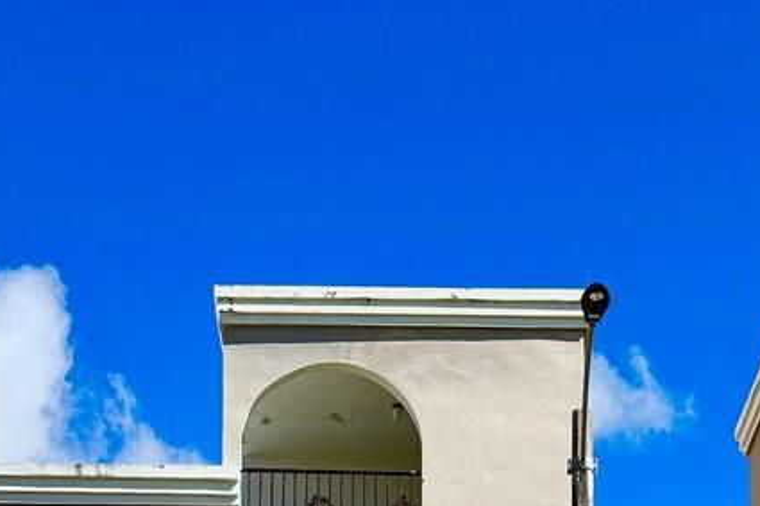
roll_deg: -0.7
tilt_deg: +13.7
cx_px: 322
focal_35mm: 94
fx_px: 1984
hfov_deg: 21.7
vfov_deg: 13.3
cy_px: 856
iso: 80
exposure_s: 1/6410
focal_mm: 6.76
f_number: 1.78
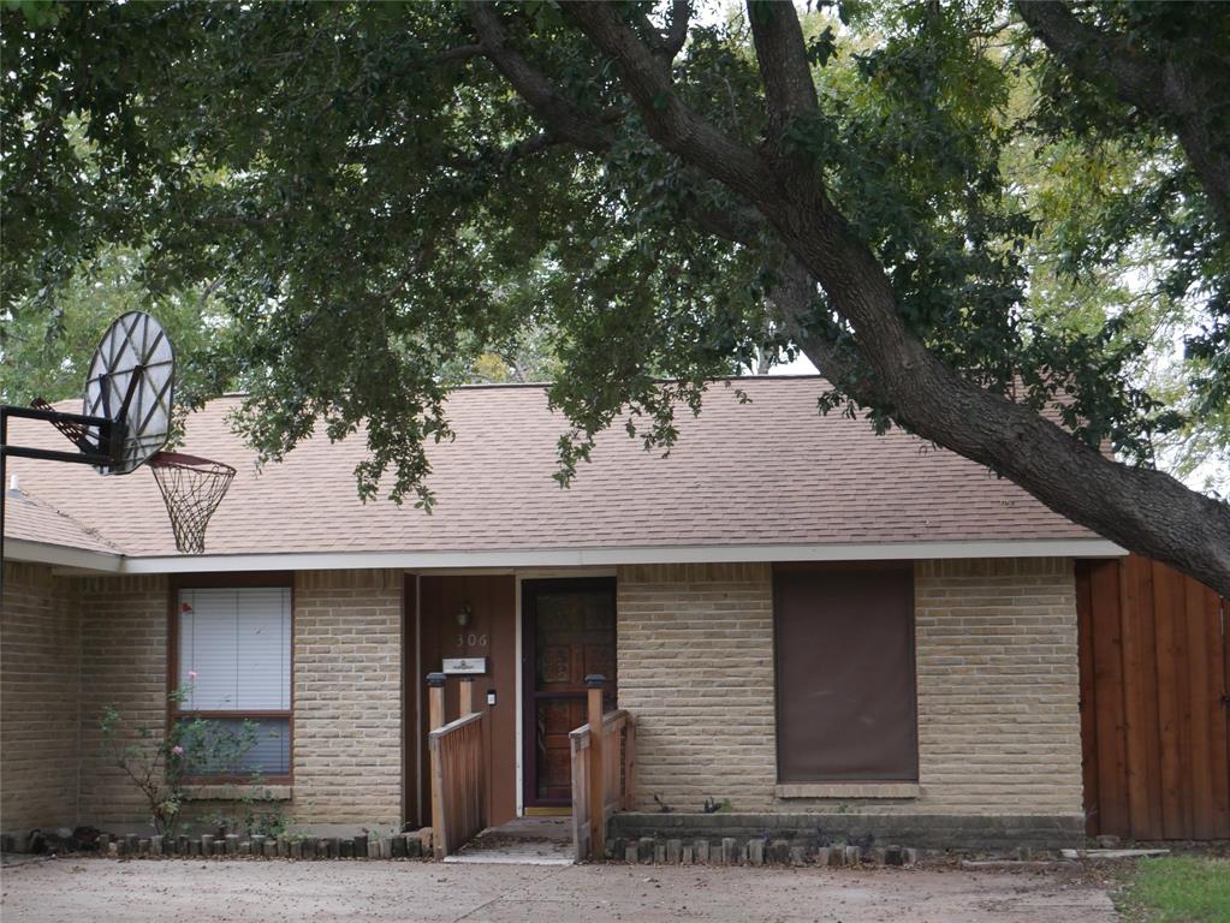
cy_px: 462
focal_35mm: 62
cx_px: 615
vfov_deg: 23.7
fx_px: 2204
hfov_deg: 31.2
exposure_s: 1/80
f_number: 5.4
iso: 1000
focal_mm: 31
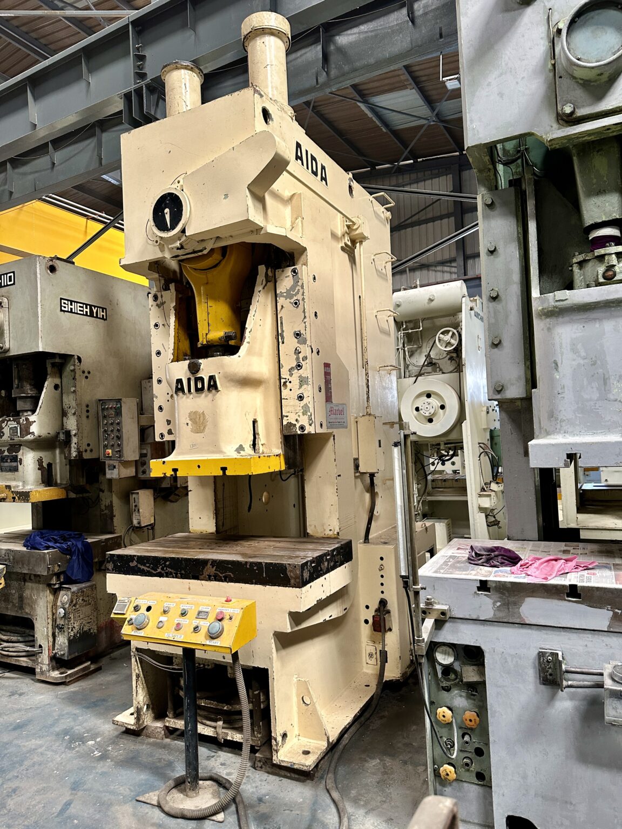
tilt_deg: +2.3
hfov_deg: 56.8
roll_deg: +3.1
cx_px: 311
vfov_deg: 71.6
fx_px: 575
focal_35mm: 24
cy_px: 414
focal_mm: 6.86
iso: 200
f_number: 1.78
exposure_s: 1/50
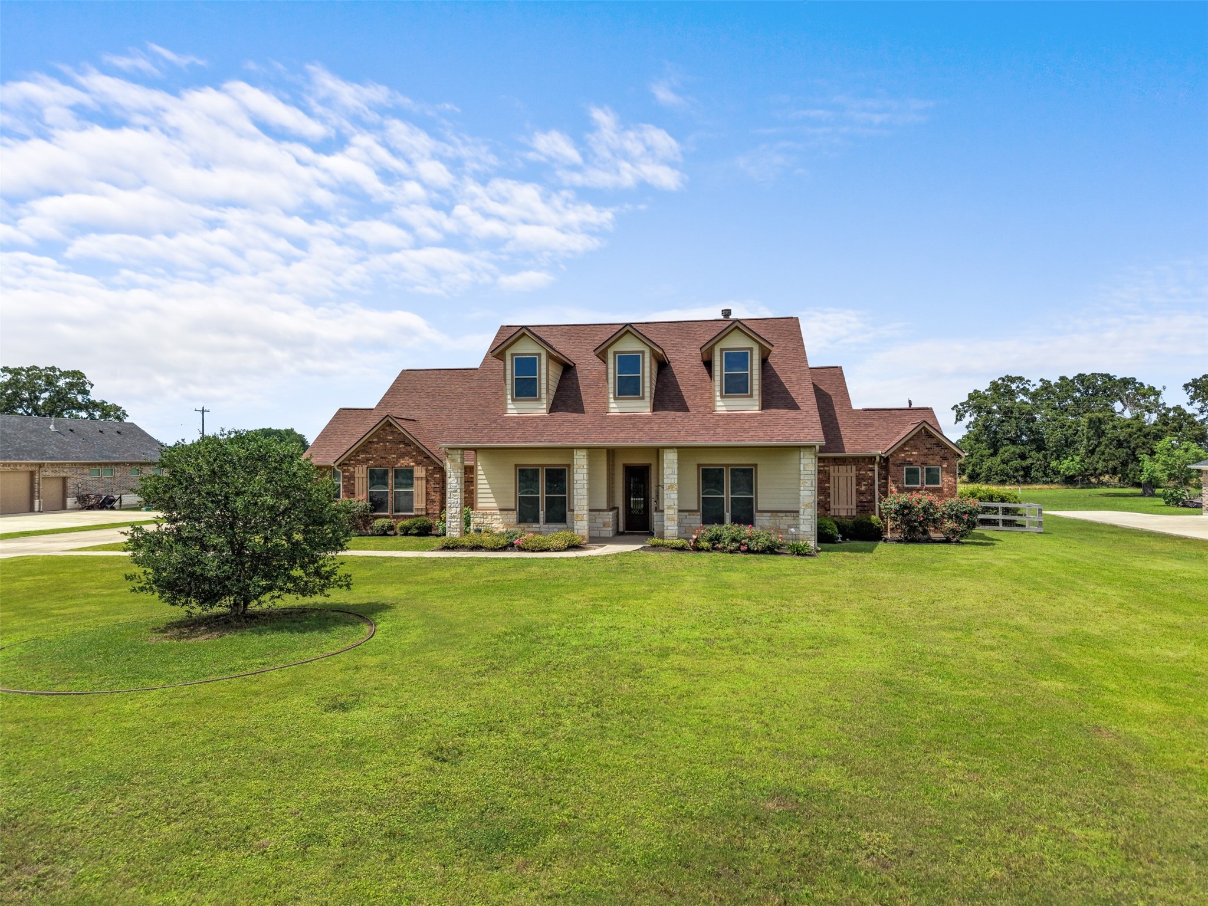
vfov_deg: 56.8
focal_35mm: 24
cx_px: 604
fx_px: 838
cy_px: 453
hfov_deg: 71.6
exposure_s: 1/6400
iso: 150
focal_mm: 8.67
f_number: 1.8
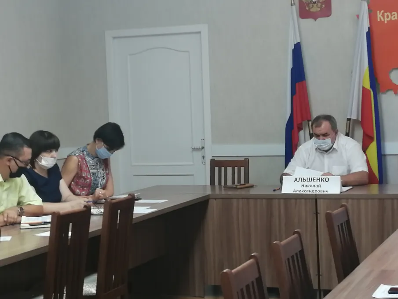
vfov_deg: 18.2
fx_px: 931
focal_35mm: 81
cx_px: 199
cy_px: 150
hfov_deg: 24.1
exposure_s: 1/50
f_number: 1.8
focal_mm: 3.96
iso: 125
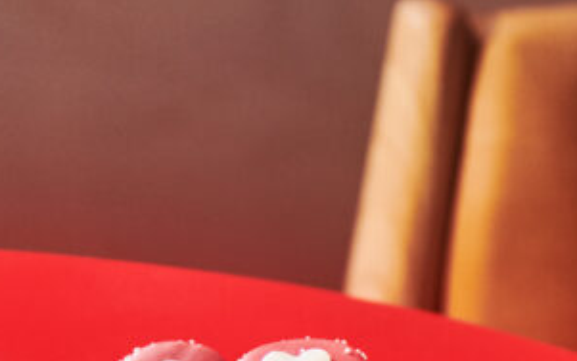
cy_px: 284
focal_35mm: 364
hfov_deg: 5.7
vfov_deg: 3.6
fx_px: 5723
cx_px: -73
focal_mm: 105
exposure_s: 1/40
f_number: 5
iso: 320
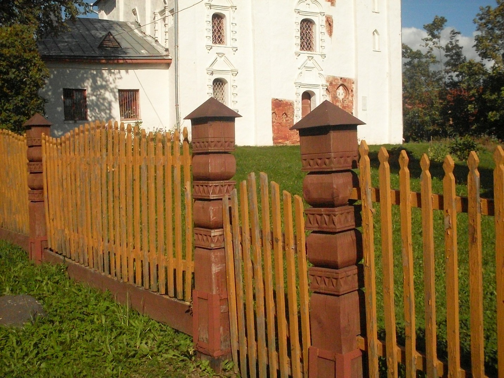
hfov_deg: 49.0
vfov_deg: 37.7
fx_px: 553
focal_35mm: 38
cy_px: 189
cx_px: 252
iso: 400
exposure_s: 1/1500
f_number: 8.4
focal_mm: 6.3
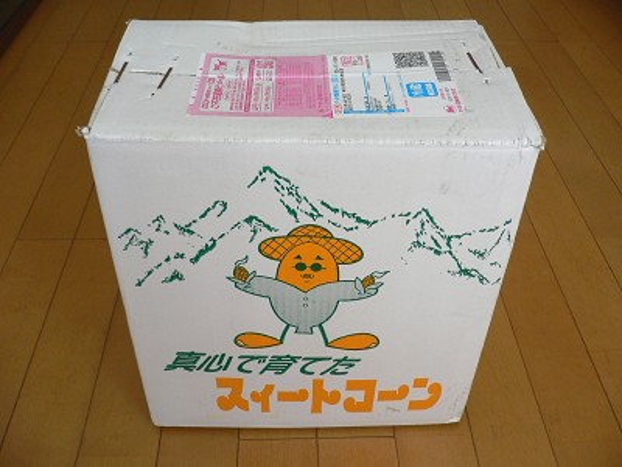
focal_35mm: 35
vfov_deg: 40.7
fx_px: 629
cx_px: 311
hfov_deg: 52.6
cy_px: 234
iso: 100
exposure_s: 1/20
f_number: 2.8
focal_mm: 5.8
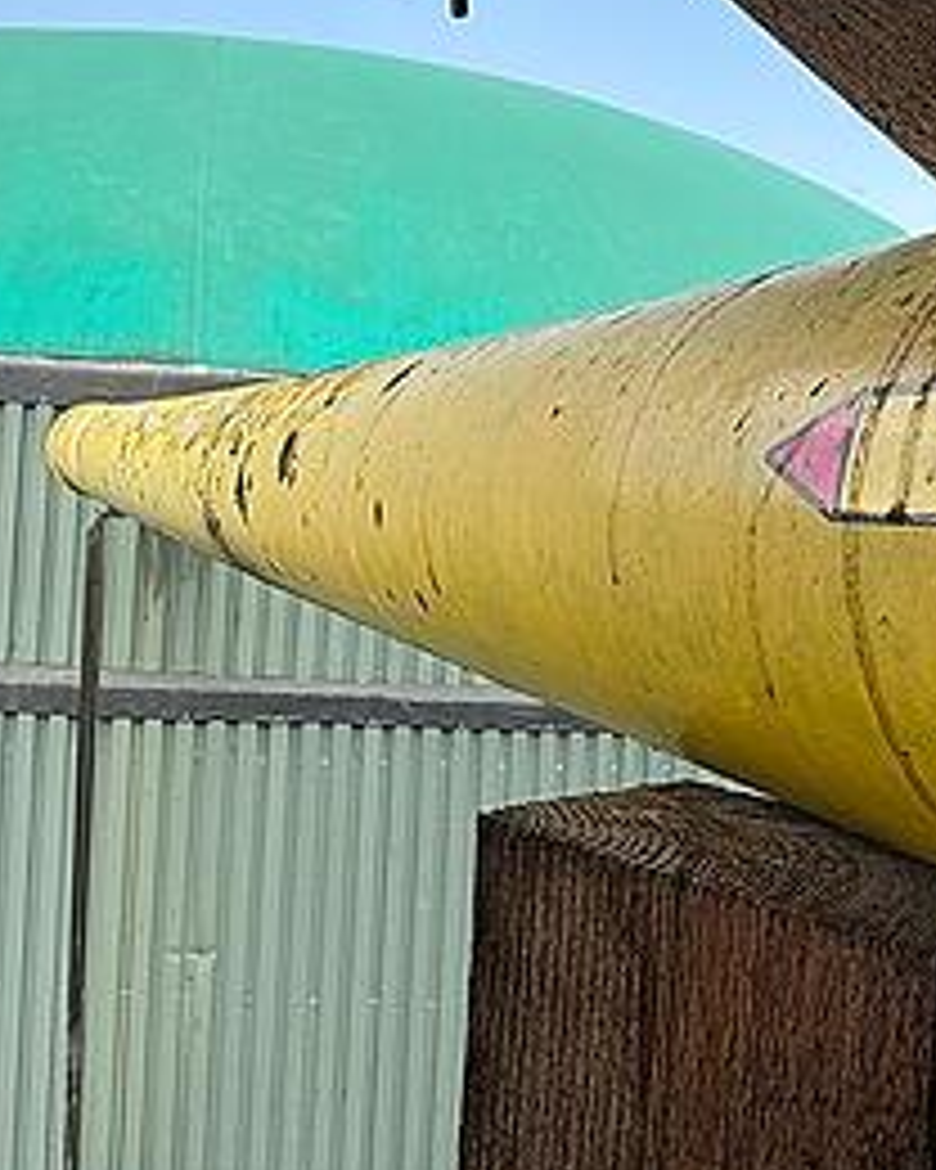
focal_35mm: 42
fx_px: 1454
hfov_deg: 35.5
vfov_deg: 43.7
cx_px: 360
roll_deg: -3.7
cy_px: 495
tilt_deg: +1.2
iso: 50
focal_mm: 2.22
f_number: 2.2
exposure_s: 1/475
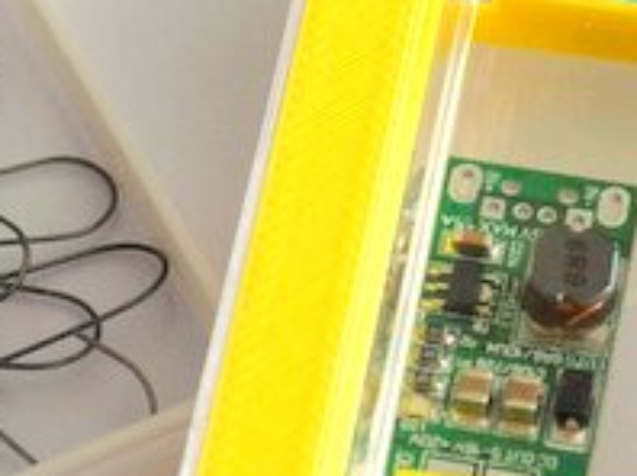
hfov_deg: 9.0
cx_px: 518
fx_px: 4024
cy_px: 254
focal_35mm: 219
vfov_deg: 6.8
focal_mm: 25
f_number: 4.5
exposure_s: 1/13
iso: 400
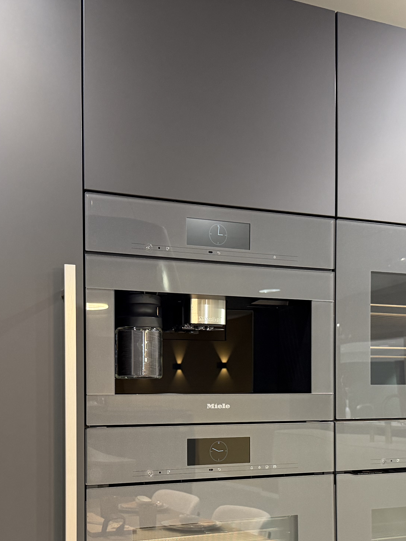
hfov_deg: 30.7
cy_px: 395
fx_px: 735
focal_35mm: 47
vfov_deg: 39.5
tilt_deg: -1.9
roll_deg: +1.0
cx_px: 145
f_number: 1.78
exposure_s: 1/50
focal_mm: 6.76
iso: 320
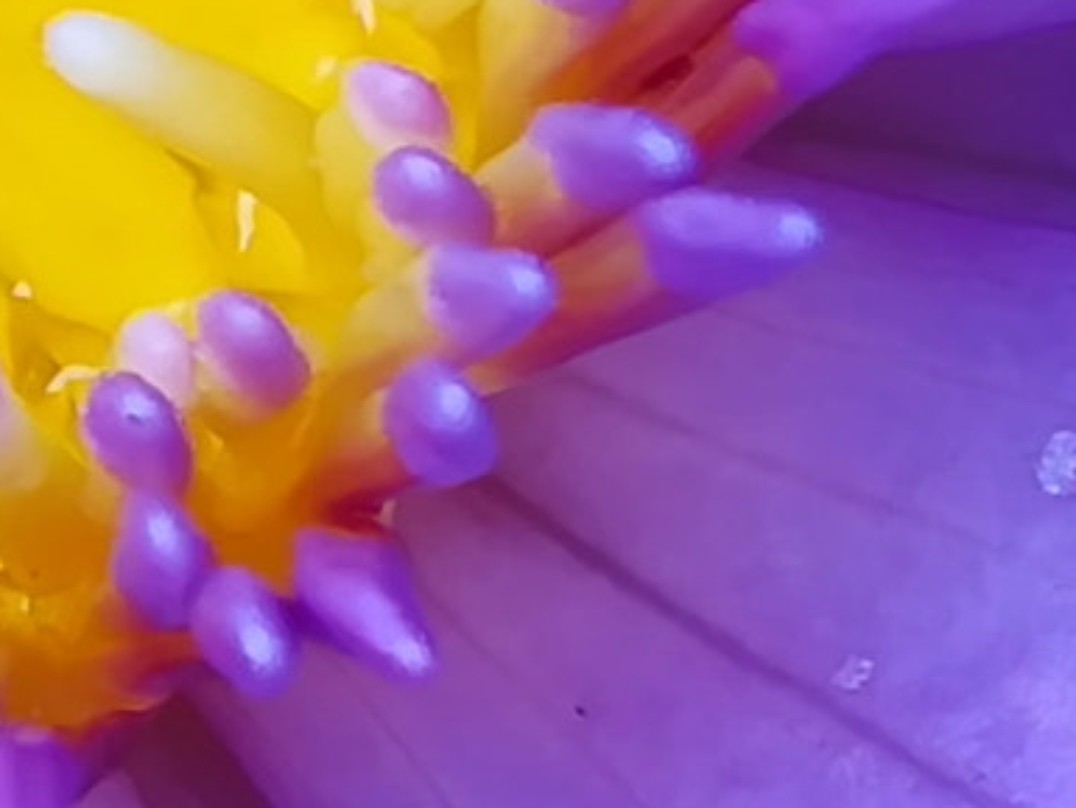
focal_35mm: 108
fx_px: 3358
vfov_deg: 12.7
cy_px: -554
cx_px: -1003
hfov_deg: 15.1
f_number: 2.2
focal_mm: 3.83
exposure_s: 1/120
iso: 80
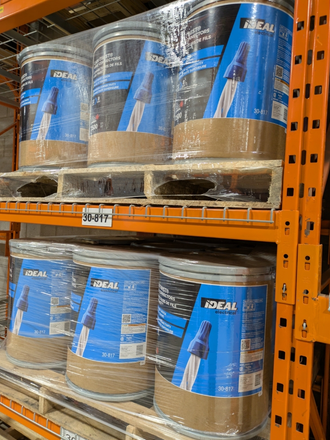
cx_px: 162
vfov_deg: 67.3
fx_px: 330
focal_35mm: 26
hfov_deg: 53.1
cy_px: 220
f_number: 1.89
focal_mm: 5.43
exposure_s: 1/60
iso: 165
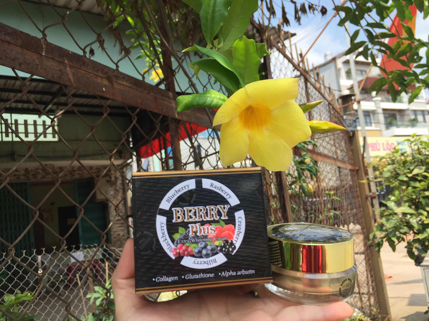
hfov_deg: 61.7
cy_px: 160
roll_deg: +6.1
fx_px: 359
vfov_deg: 48.2
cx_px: 214
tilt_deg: +10.9
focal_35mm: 29
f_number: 2.2
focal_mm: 4.15
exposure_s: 1/1276
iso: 32
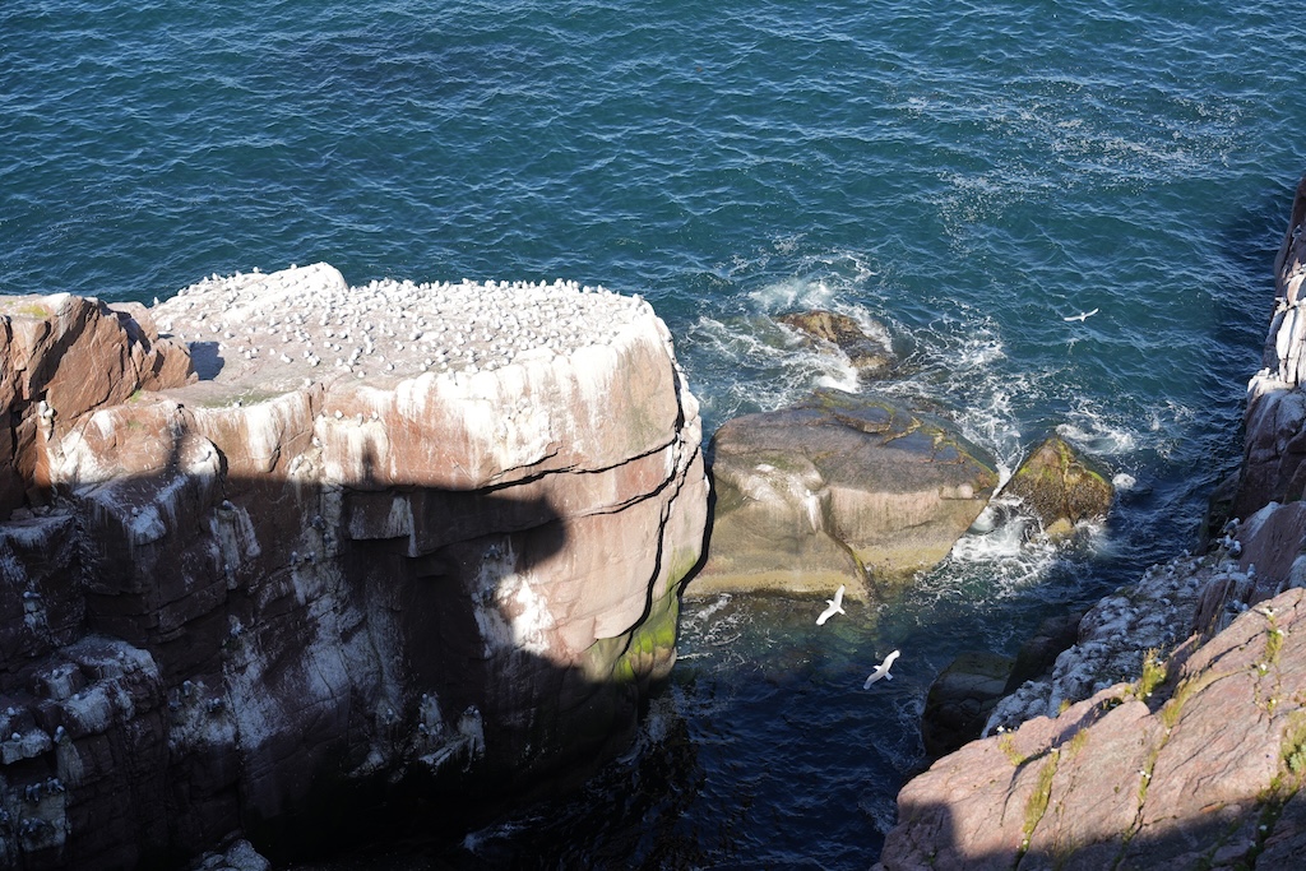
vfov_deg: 19.5
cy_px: 436
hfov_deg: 28.8
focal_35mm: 70
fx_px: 2540
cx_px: 653
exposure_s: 1/320
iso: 100
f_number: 5.6
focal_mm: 70
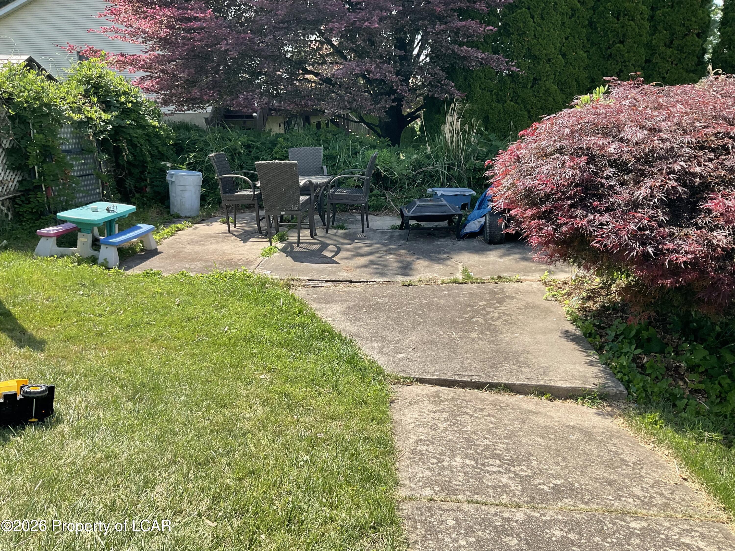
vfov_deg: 48.2
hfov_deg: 61.7
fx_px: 616
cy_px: 276
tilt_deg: -16.6
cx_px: 368
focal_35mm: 29
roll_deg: +1.5
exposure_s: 1/944
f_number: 1.8
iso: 16
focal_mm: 3
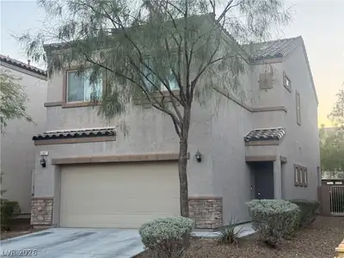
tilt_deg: +7.4
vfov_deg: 30.3
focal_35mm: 48
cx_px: 172
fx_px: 477
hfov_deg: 39.7
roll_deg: -0.1
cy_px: 129
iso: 100
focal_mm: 6.76
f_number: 1.78
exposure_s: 1/227
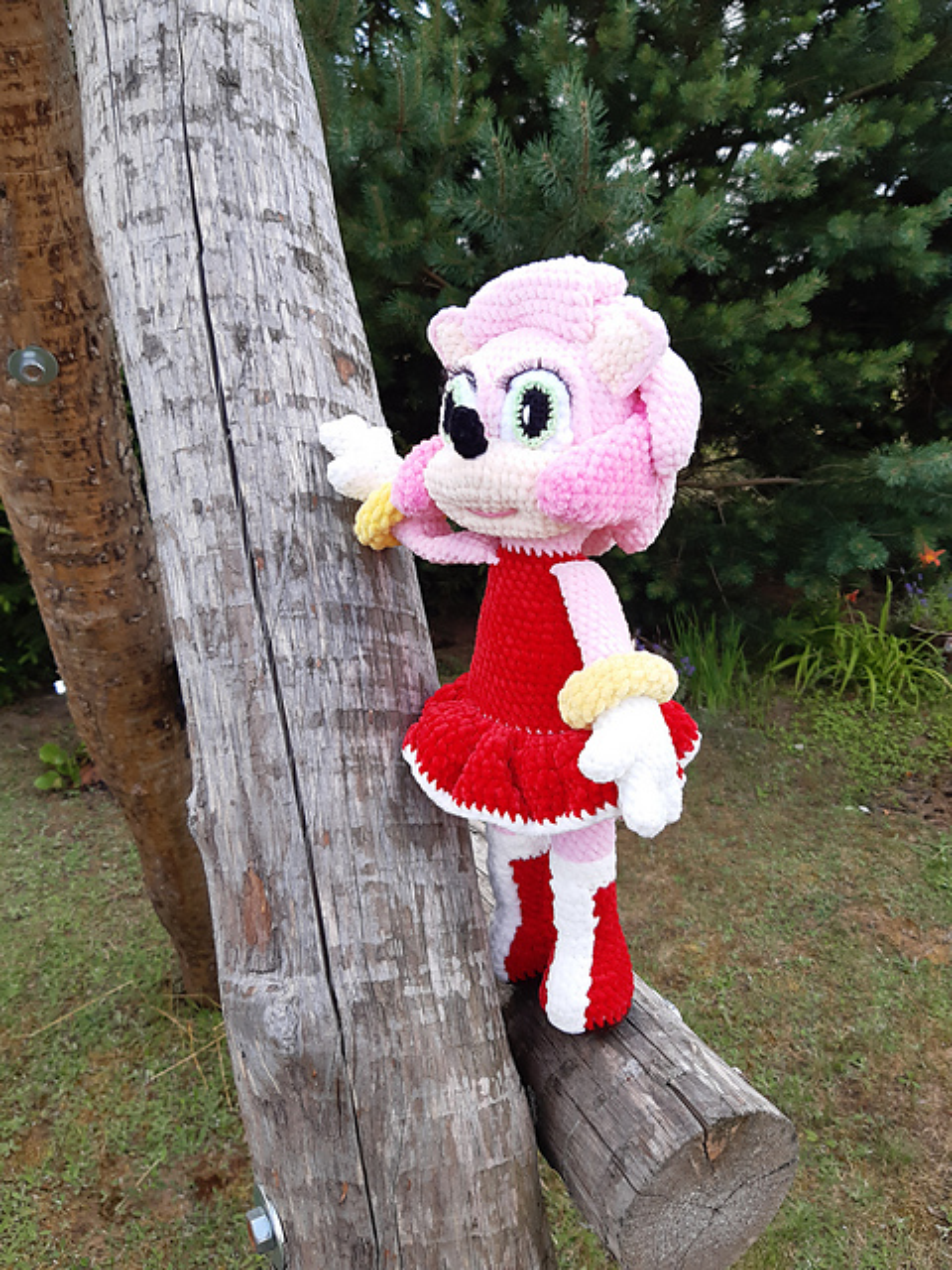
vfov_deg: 67.3
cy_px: 635
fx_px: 953
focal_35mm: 26
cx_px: 476
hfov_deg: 53.1
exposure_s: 1/353
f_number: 1.7
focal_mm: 3.92
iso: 40
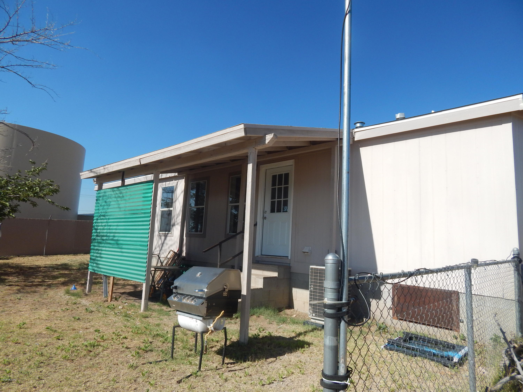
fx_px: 332
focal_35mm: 22
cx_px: 262
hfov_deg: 76.4
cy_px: 196
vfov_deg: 61.1
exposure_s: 1/500
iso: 125
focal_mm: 4
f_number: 6
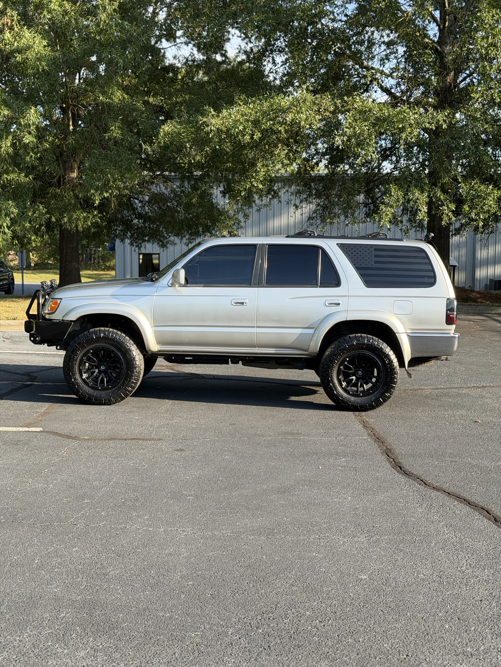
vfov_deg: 39.7
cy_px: 334
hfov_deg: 30.3
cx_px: 250
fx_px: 926
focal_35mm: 48
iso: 100
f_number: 1.78
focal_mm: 6.76
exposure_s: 1/1285
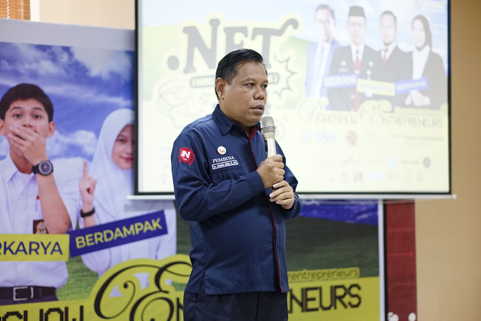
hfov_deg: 27.0
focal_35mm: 75
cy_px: 160
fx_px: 1002
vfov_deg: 18.2
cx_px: 240
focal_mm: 50
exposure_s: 1/80
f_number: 1.8
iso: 1600
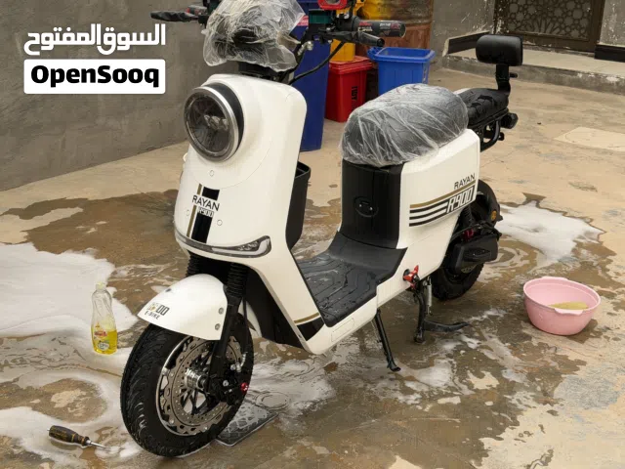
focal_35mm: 48
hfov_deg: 39.7
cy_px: 234
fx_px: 867
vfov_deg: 30.3
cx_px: 312
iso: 64
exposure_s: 1/1013
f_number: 1.78
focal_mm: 6.76
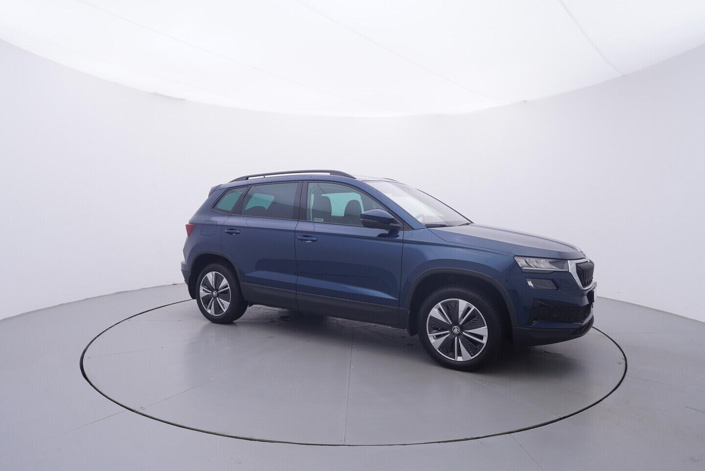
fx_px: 441
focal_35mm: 22
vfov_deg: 56.2
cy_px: 236
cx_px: 352
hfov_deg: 77.3
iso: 200
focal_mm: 15
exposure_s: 1/80
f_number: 5
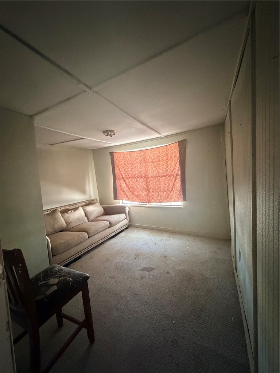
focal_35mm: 14
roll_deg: +2.6
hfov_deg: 85.7
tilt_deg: -2.7
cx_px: 140
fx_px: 151
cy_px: 186
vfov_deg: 102.1
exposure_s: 1/44
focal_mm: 2.22
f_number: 2.2
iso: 1250
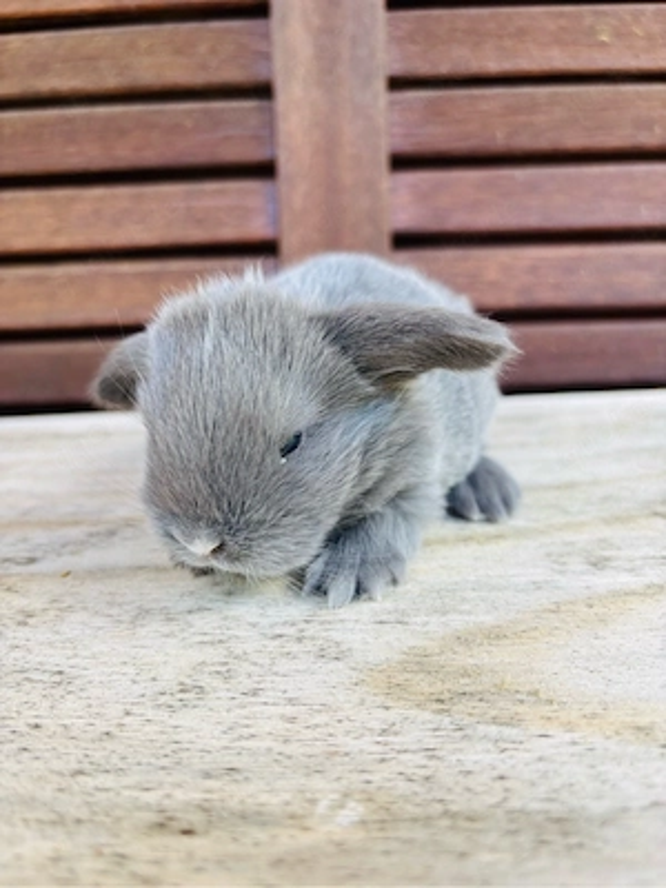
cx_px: 333
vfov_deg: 67.3
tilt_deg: -16.7
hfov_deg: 53.1
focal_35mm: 26
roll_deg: +3.5
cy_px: 444
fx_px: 667
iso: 32
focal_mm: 5.96
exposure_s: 1/121
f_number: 1.6
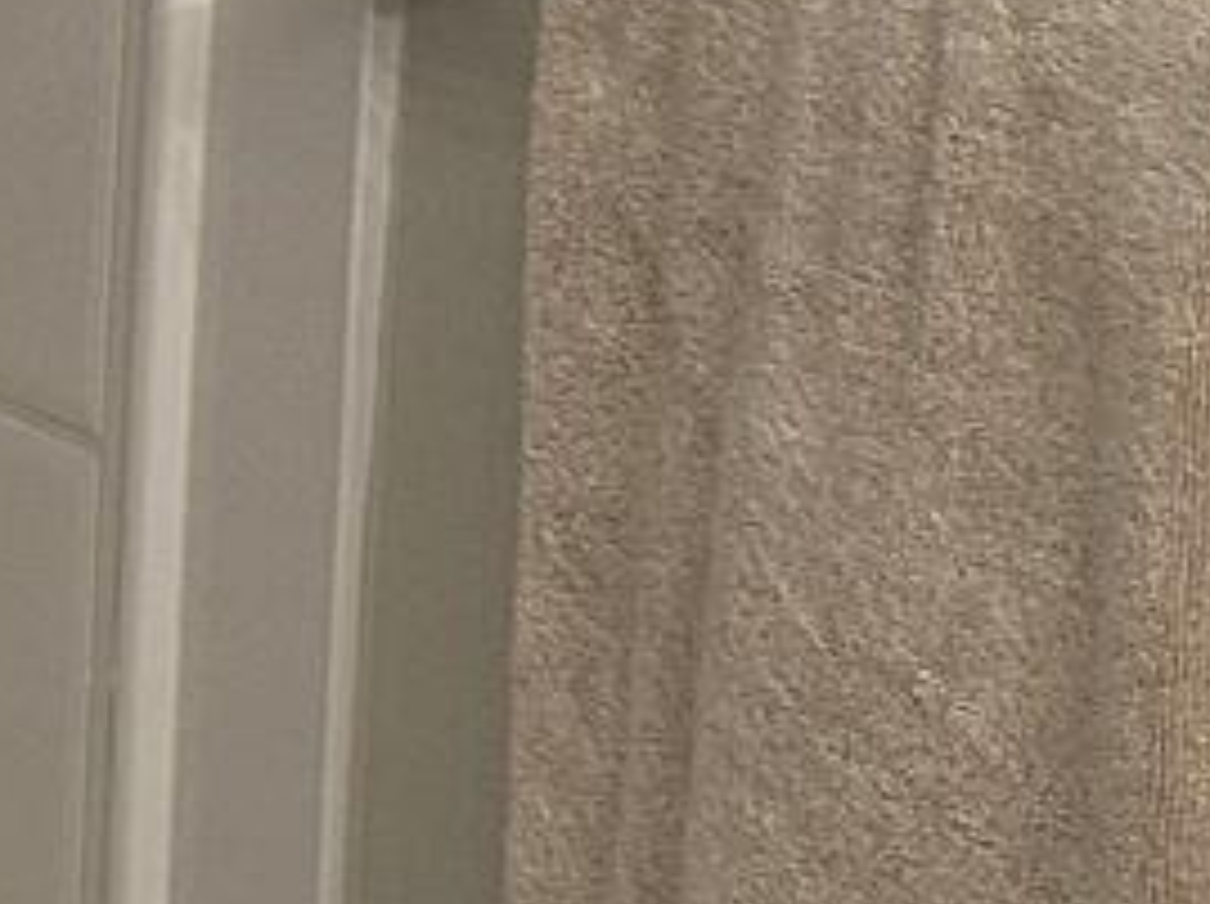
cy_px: 9
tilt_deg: -6.0
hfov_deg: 9.4
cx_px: -1930
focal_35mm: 183
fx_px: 6388
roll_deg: -0.9
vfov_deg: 8.1
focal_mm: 6.86
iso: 200
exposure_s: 1/120
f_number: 1.78
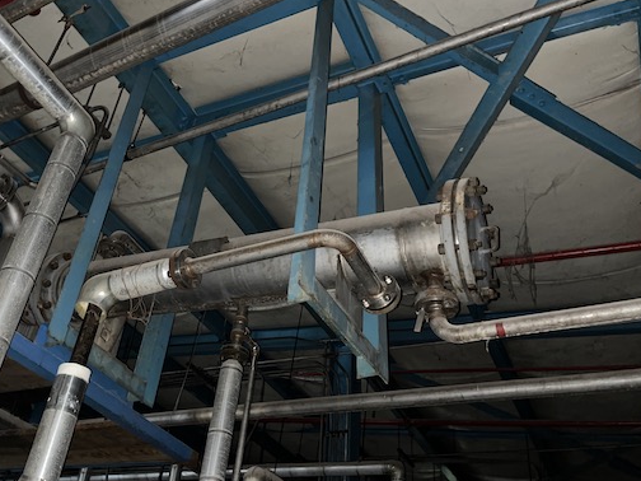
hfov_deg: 54.8
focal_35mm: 33
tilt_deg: +35.3
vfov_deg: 42.9
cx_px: 244
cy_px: 258
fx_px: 611
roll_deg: -9.1
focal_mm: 5.1
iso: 400
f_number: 1.6
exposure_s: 1/4
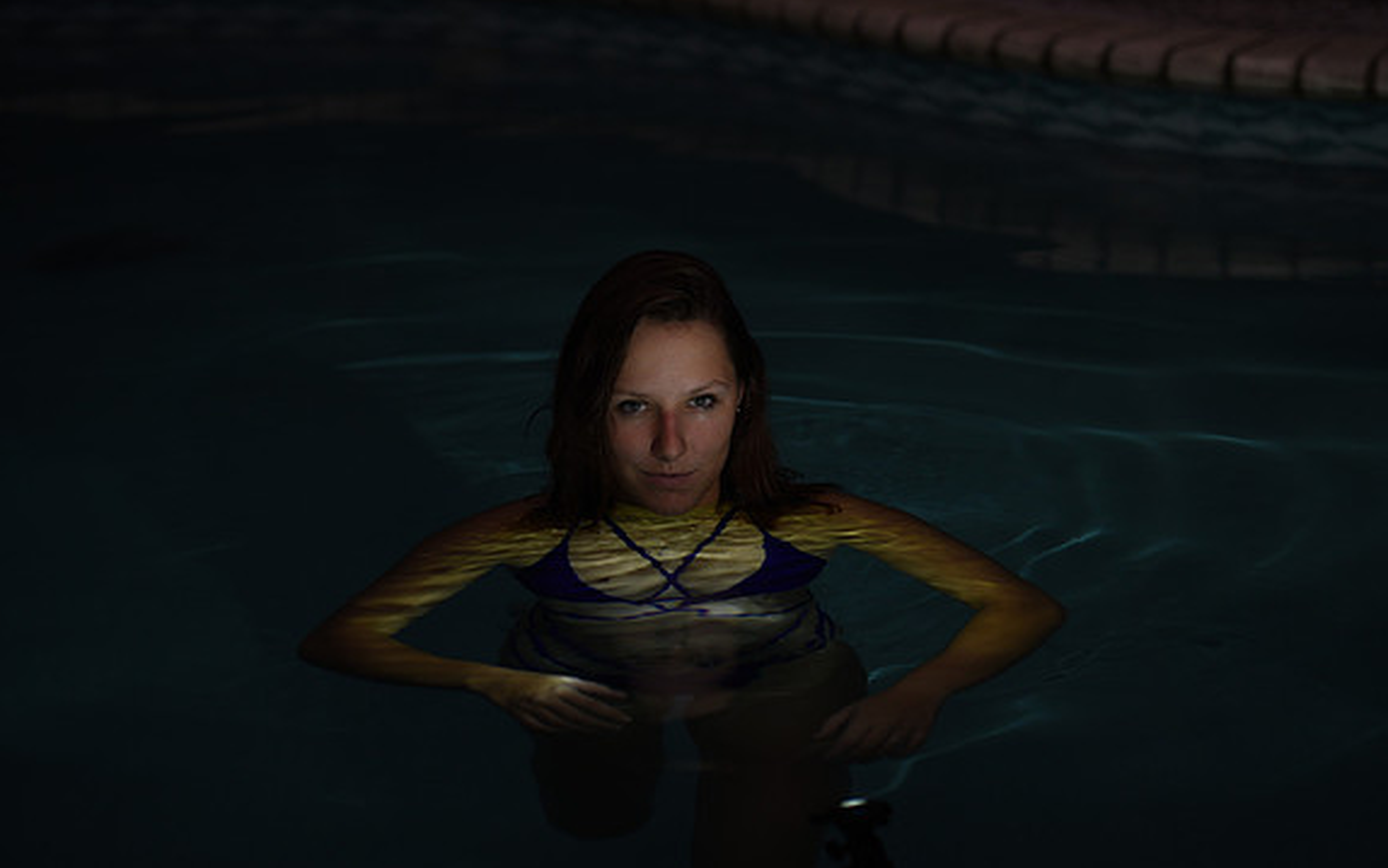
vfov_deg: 13.0
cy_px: 439
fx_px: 3821
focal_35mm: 101
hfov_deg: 20.6
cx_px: 699
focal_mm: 98
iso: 400
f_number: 2.8
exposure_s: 1/80
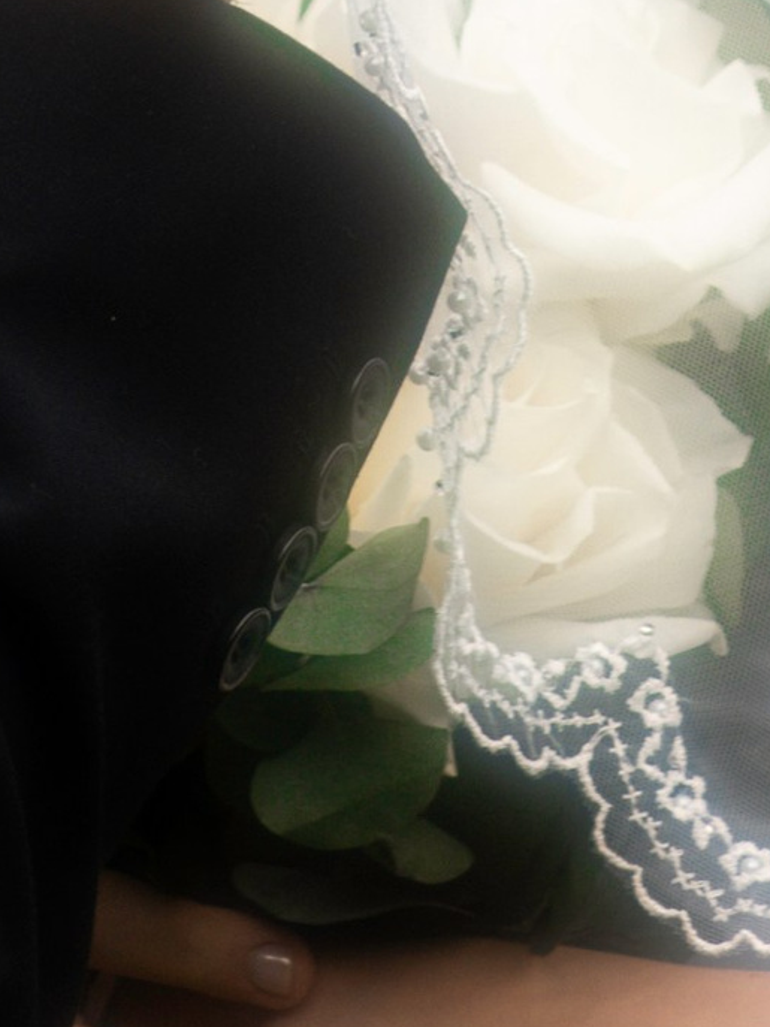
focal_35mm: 328
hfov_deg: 4.5
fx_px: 9731
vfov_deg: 5.9
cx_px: 31
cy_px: -710
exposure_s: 1/160
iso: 64
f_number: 5.6
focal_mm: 61
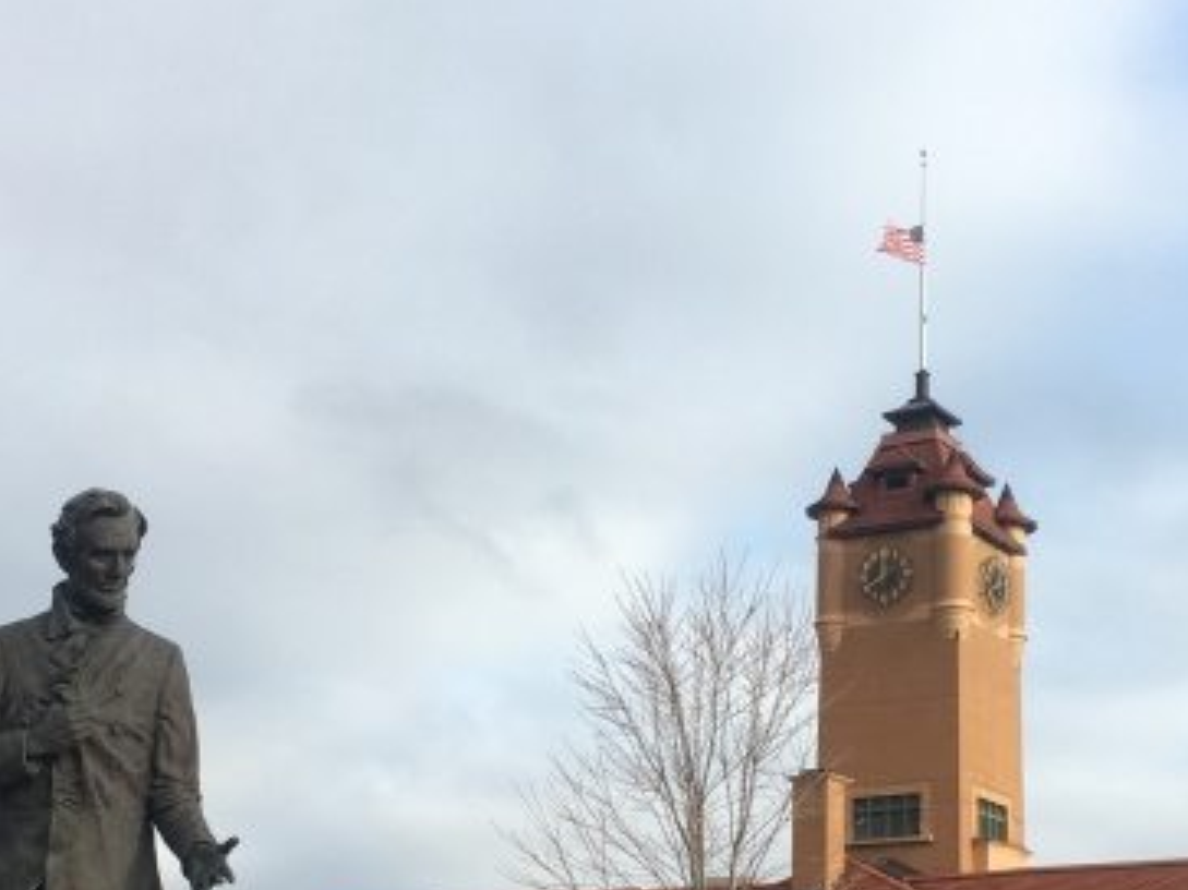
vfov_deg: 22.3
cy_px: 811
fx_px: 2196
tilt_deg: +9.5
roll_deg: -0.6
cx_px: 730
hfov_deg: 30.2
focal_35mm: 64
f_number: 2.2
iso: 25
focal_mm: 4.15
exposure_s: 1/484
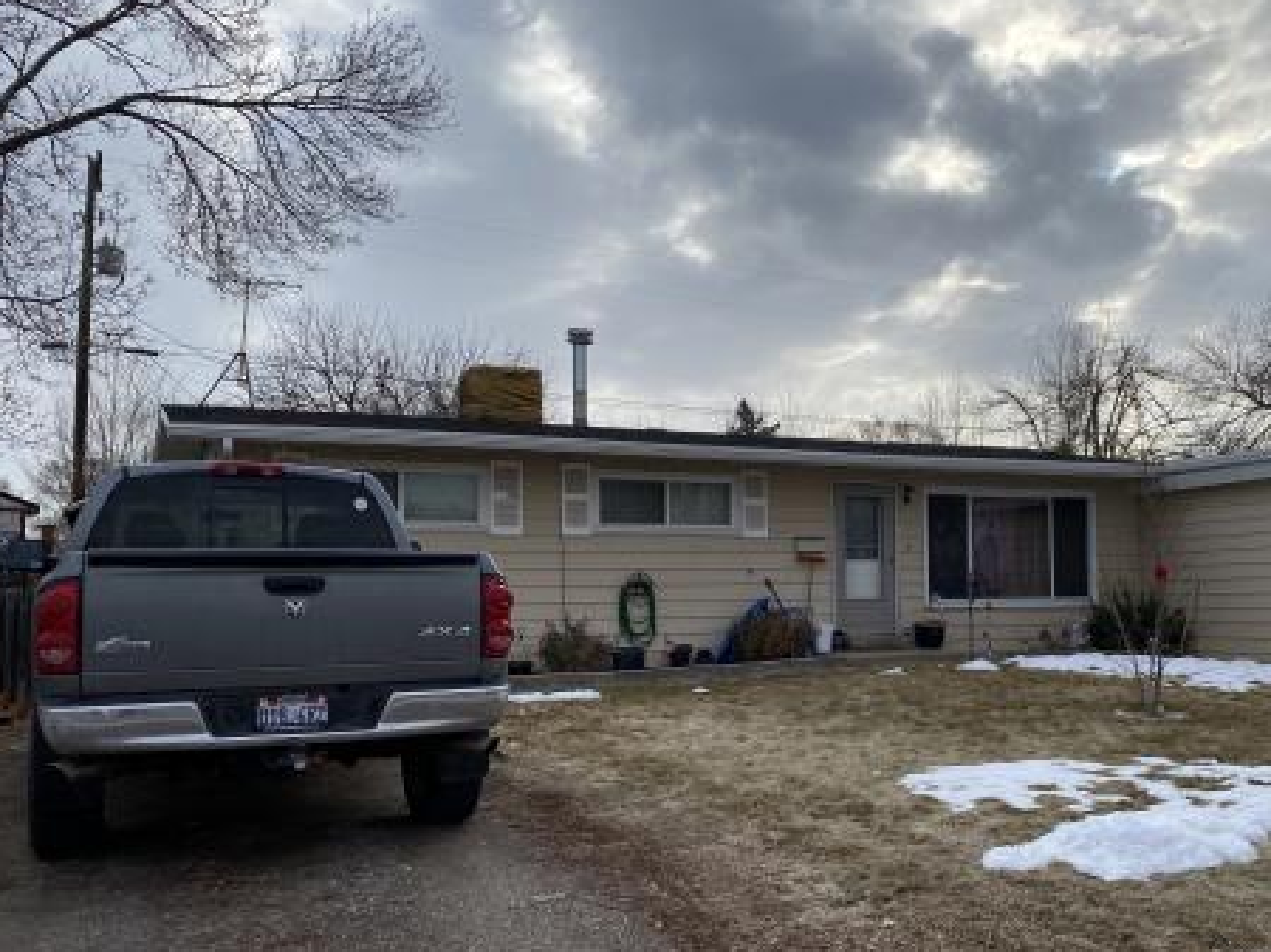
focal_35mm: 37
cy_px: 528
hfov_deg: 49.1
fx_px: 1358
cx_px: 870
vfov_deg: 38.6
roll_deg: +0.3
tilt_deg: +2.6
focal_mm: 4.25
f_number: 1.8
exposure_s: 1/3311
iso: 32
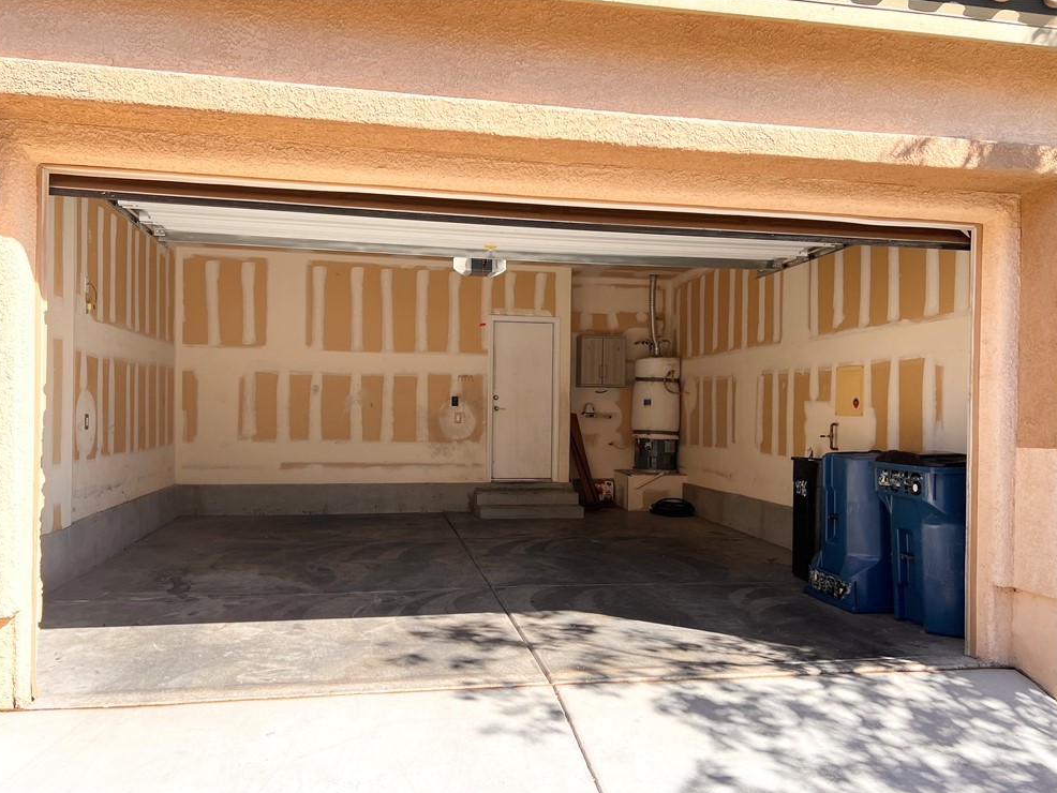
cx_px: 534
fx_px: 825
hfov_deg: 65.3
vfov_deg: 51.4
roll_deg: +0.2
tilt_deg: +2.8
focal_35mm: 27
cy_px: 409
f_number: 1.5
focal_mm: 5.7
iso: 50
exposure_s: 1/924
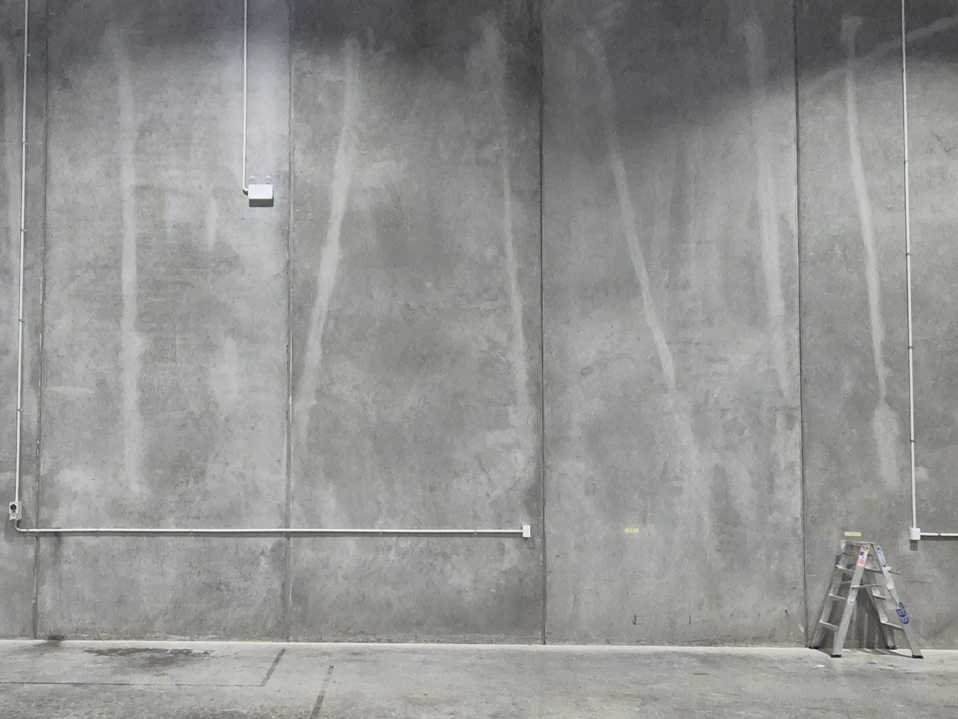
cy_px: 456
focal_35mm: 29
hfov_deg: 60.8
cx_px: 360
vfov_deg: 47.7
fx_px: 803
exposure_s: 1/50
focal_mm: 2.2
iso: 250
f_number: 2.2
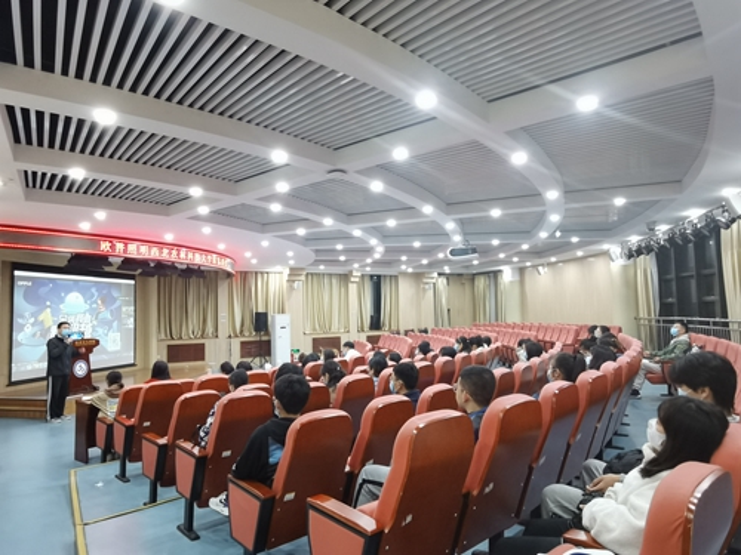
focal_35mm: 22
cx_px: 370
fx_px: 471
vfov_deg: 61.1
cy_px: 278
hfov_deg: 76.4
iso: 640
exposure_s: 1/33.3
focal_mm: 2.26
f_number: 2.2
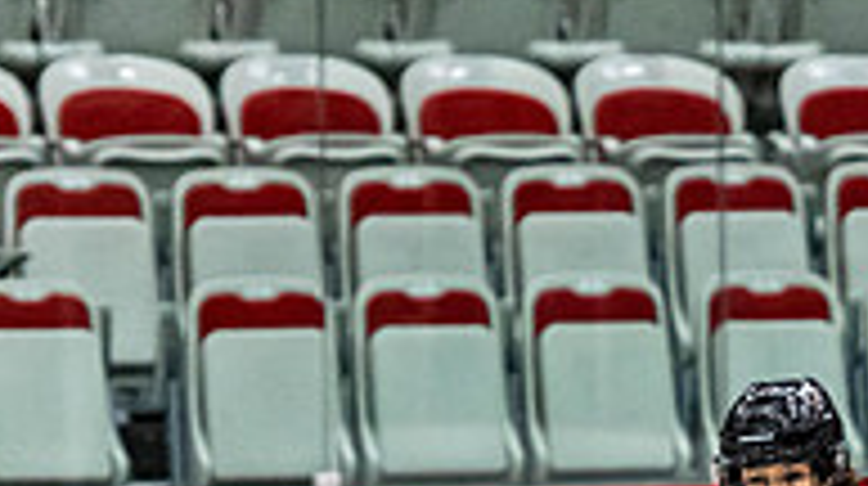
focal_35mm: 613
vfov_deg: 2.0
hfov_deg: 3.5
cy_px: 905
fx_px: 14091
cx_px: 1384
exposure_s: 1/640
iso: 2800
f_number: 2.8
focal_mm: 135
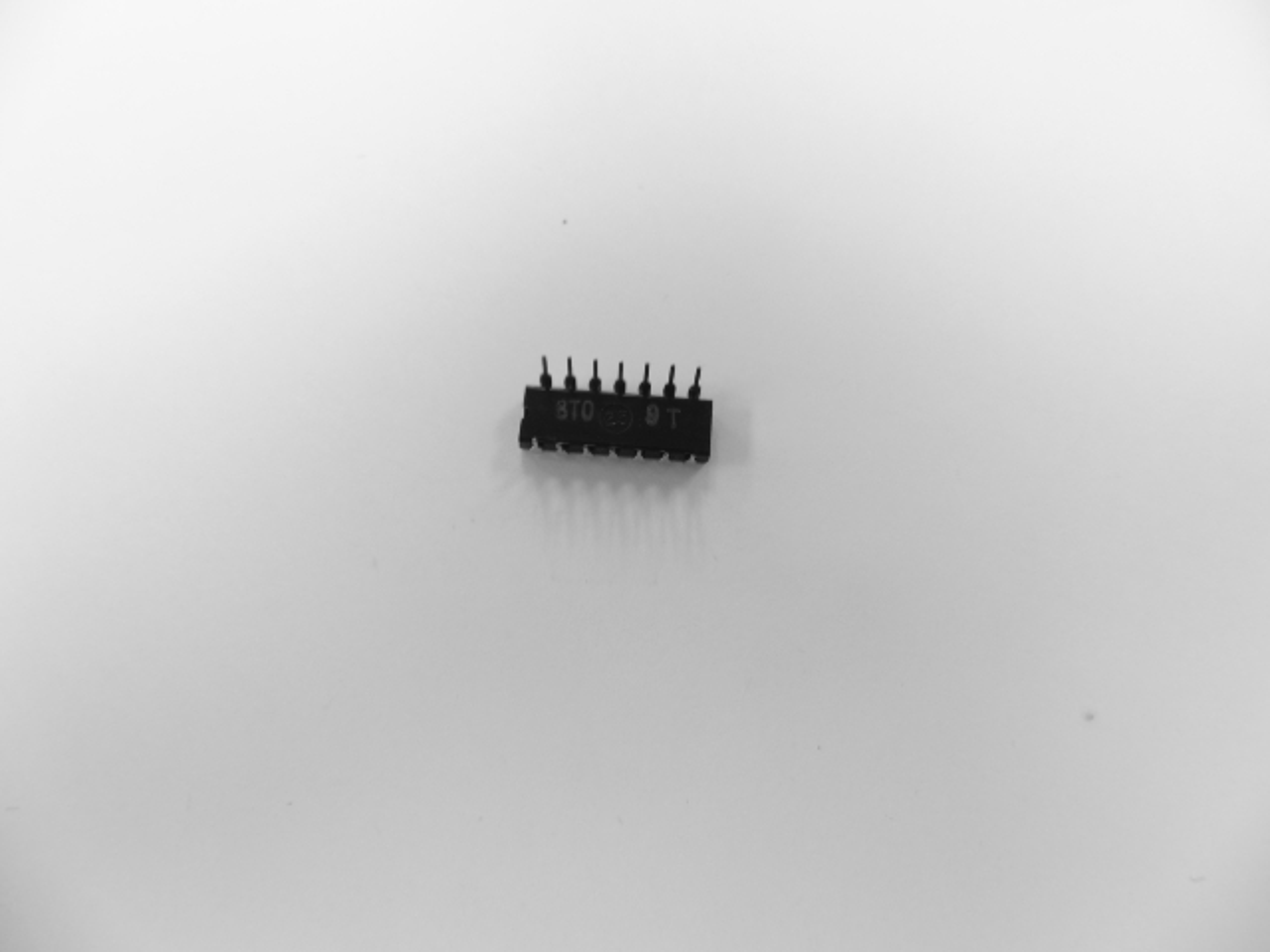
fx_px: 807
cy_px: 476
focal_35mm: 22
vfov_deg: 61.1
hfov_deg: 76.4
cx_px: 635
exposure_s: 1/30
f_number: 3.1
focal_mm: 4
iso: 160
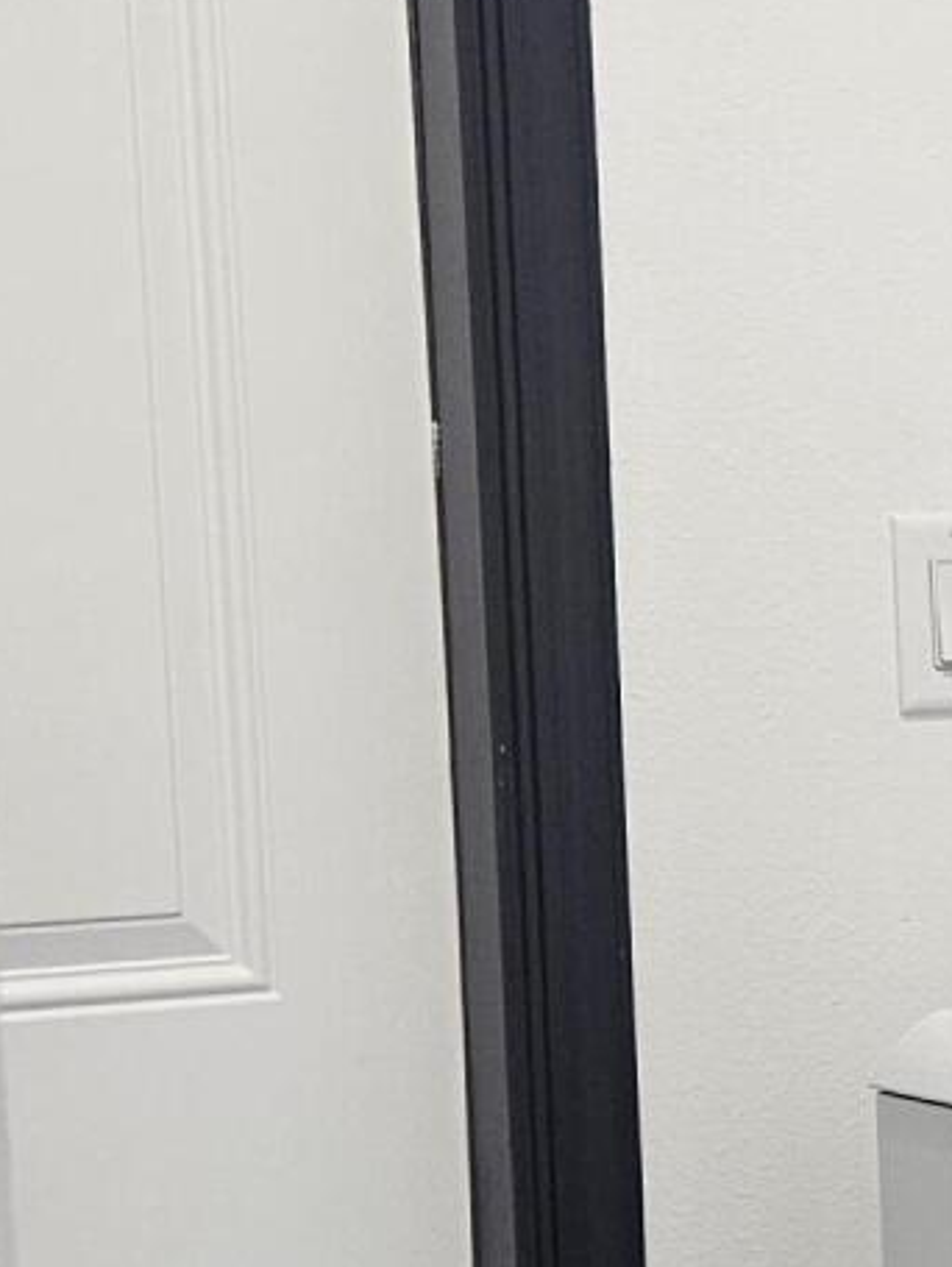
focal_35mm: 101
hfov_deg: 13.0
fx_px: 3698
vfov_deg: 19.3
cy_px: 961
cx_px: 1807
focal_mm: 5.4
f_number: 1.8
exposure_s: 1/120
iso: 160
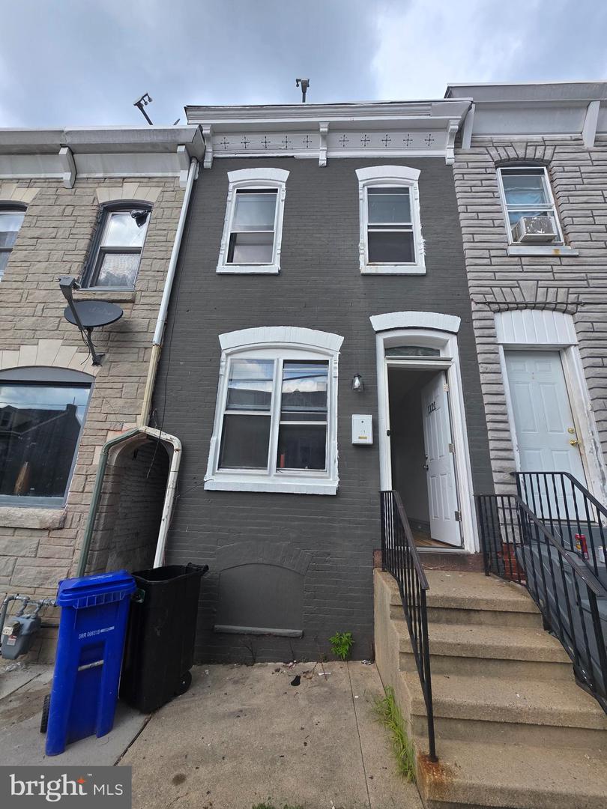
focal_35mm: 13
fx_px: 304
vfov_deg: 106.2
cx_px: 304
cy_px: 404
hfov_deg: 89.9
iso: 80
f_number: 1.9
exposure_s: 1/719
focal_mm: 2.2
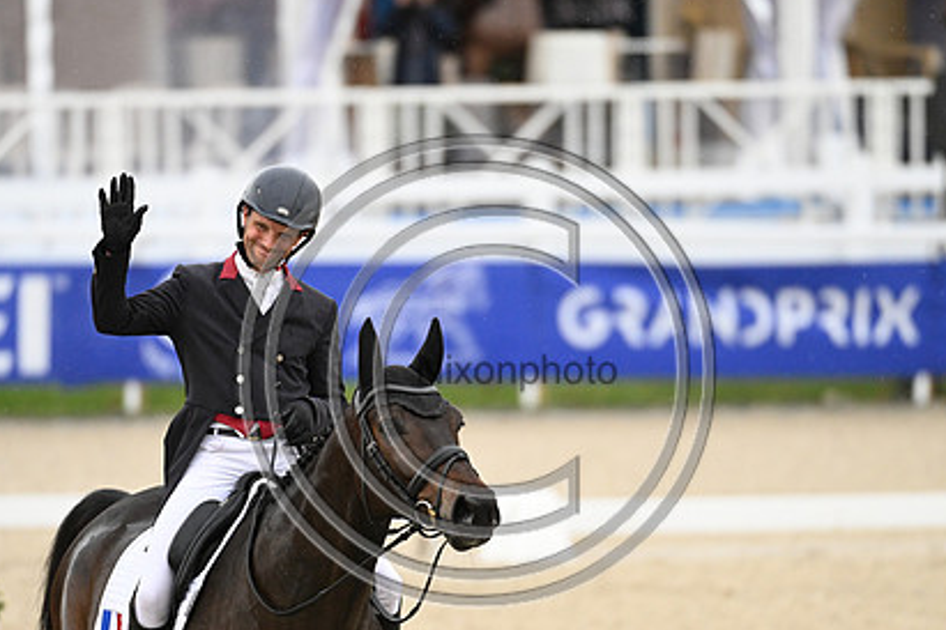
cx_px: 451
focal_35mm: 564
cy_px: 339
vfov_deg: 2.4
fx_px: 14820
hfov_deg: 3.7
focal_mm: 400
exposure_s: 1/1250
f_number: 4.5
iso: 3200
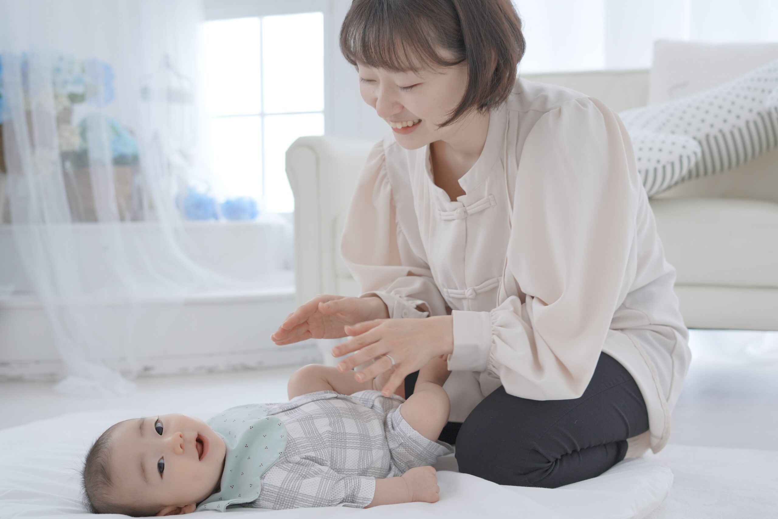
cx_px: 389
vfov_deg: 27.0
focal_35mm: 50
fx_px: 1081
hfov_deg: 39.6
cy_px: 260
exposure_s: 1/160
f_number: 3.5
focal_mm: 50
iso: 500
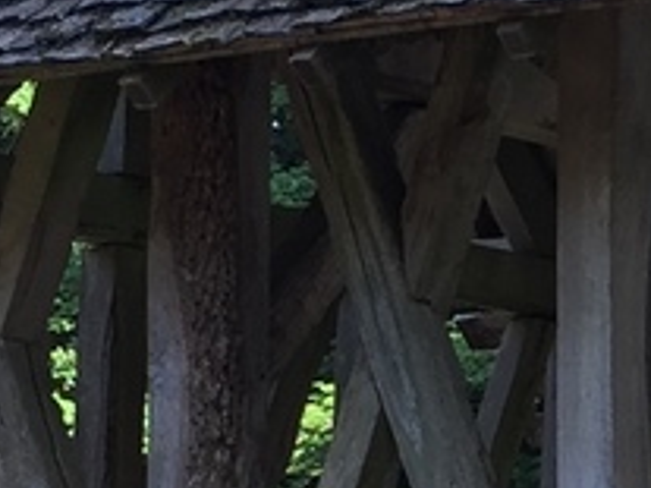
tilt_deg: +3.4
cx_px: 1390
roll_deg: -0.8
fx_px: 4210
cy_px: 529
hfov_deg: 8.3
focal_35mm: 224
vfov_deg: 6.6
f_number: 2.2
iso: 32
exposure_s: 1/168
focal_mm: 4.15
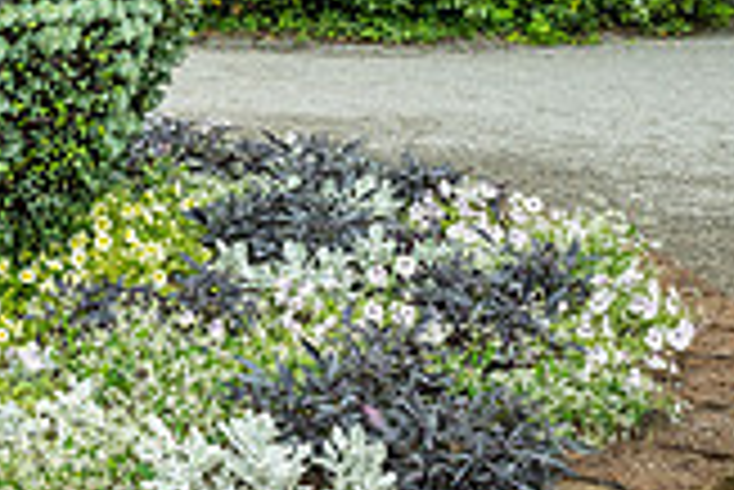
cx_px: -295
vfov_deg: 14.2
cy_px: -66
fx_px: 1918
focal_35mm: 94
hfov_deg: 19.5
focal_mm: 24
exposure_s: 1/160
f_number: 8
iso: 800
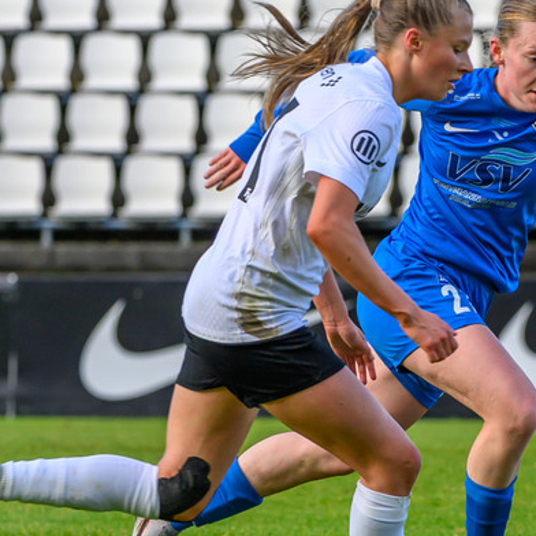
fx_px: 11072
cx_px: 482
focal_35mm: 632
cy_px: 222
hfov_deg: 2.8
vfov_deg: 2.8
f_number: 6.3
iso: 400
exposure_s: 1/1000
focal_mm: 220
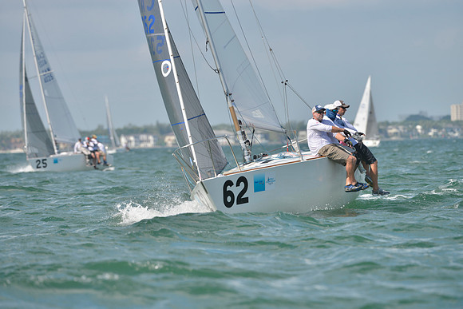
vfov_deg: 3.4
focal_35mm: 400
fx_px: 5145
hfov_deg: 5.2
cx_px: 232
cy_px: 154
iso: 200
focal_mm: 400
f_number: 6.3
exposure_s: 1/1000
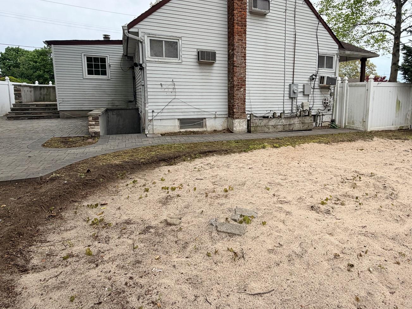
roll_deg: -0.1
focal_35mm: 22
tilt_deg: -6.9
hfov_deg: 75.0
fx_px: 262
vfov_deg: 60.7
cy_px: 128
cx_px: 258
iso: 40
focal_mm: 2.22
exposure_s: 1/770
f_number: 2.2
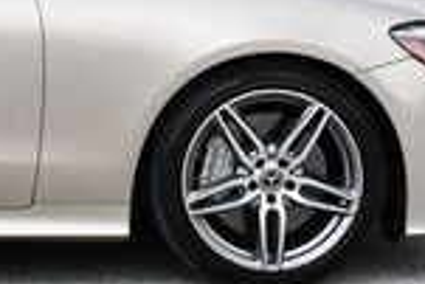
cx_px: -284
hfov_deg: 8.1
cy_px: -191
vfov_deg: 5.5
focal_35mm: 246
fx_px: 2907
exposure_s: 1/250
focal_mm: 29
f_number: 8
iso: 180
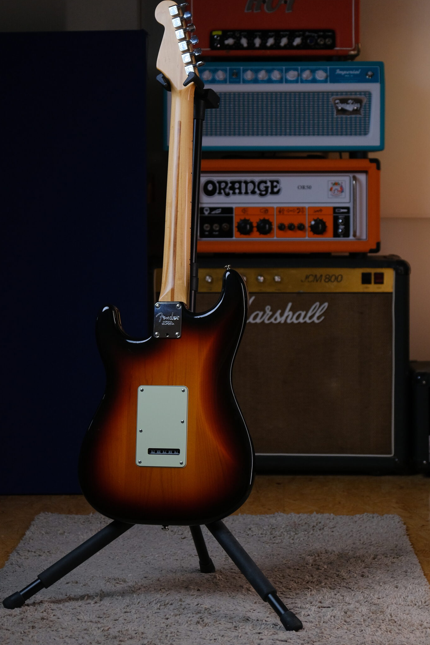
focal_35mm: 86
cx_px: 194
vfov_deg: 23.6
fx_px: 1540
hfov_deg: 15.9
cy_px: 257
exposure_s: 1/250
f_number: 4
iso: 640
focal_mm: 46.3
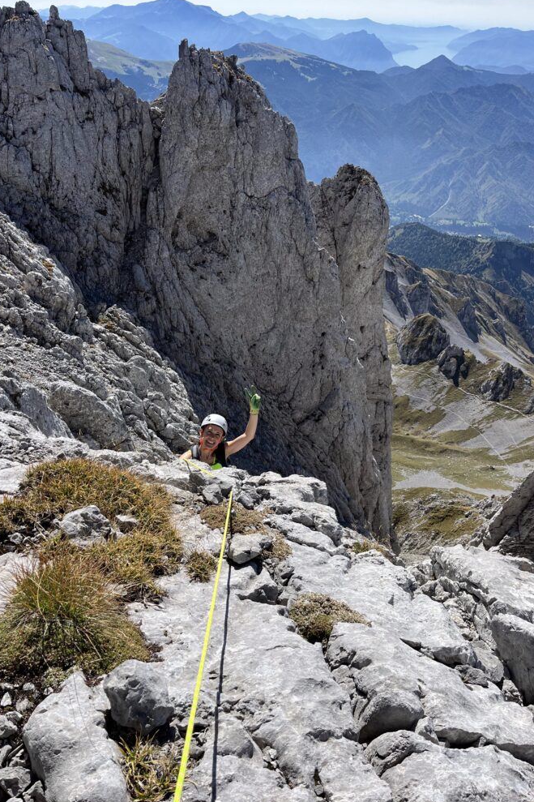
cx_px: 250
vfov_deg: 65.5
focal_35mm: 28
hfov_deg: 46.4
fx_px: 623
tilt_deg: -33.2
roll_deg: -1.1
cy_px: 410
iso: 50
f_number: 1.6
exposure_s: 1/3745
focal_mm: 5.1
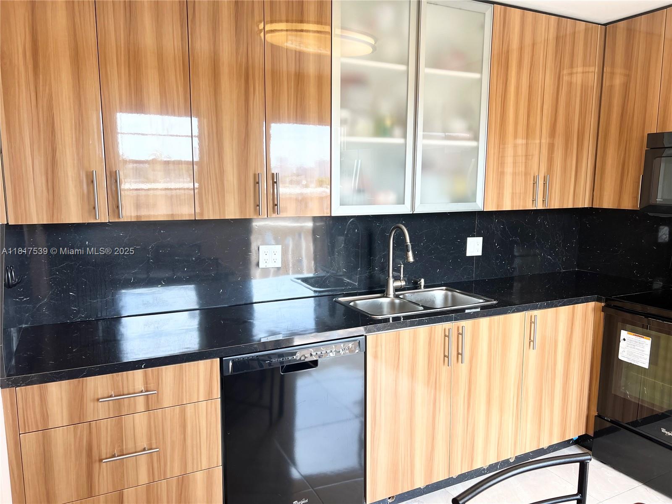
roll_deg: +0.1
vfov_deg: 53.1
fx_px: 505
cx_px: 336
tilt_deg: -8.9
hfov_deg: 67.3
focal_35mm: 26
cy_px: 252
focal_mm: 5.7
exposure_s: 1/120
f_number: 1.5
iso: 50
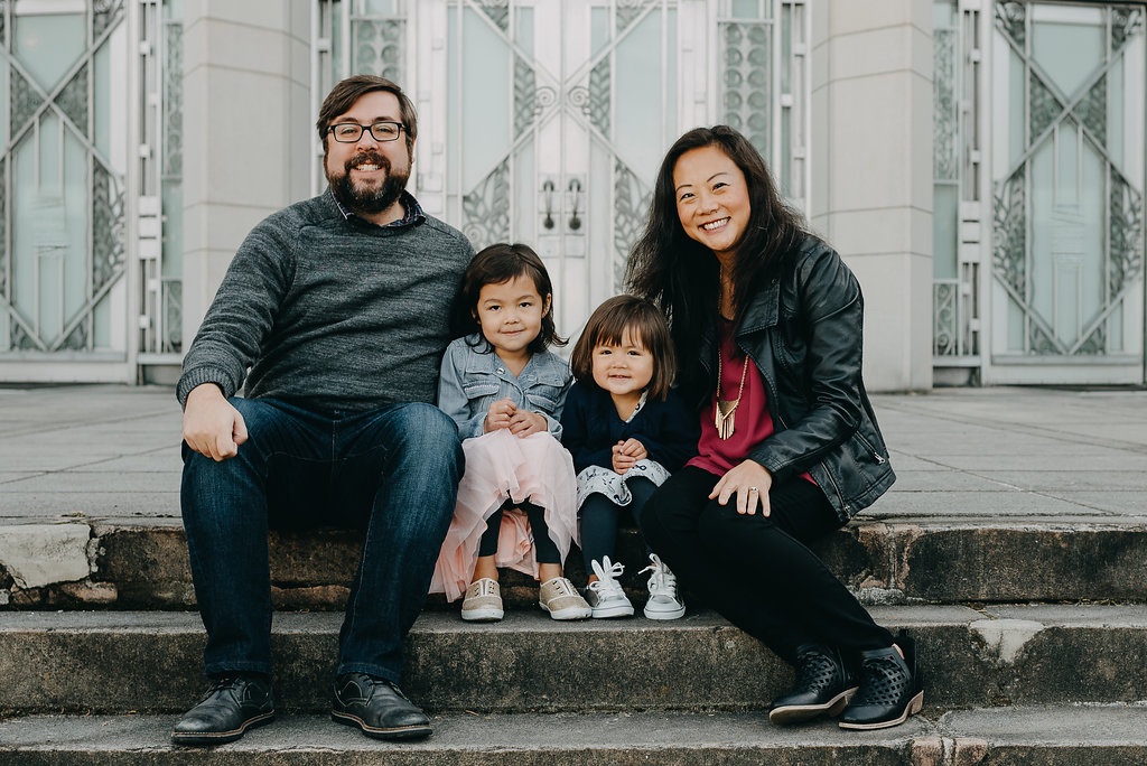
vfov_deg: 37.9
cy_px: 383
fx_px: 1116
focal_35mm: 35
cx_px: 574
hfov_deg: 54.4
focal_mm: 35
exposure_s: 1/320
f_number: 3.2
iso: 200
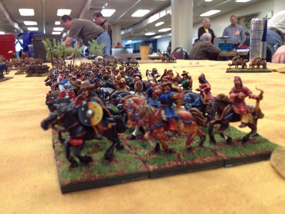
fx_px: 288
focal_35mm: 35
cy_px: 107
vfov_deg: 40.7
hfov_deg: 52.6
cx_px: 142
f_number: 2.4
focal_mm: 4.28
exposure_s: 1/20
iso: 80
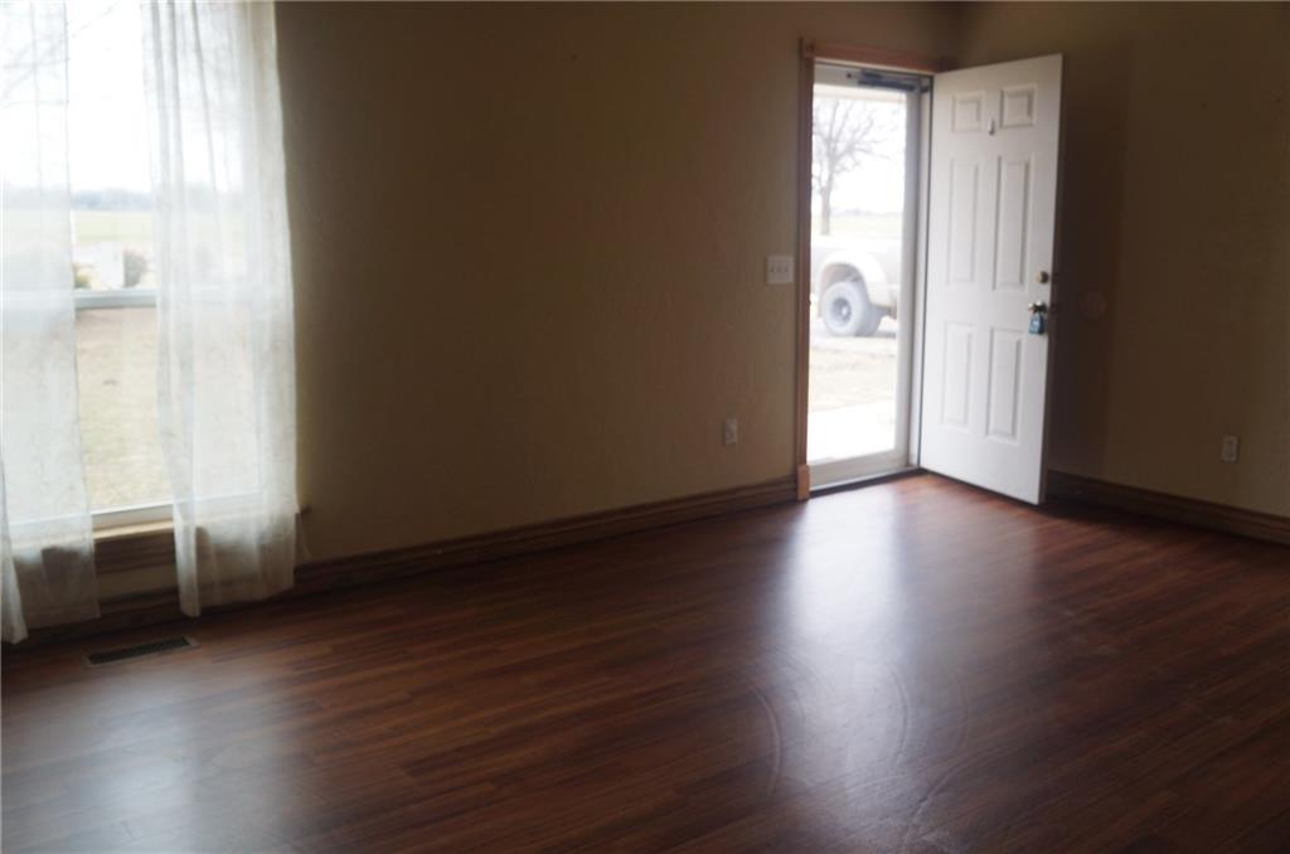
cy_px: 427
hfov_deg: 59.6
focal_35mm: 32
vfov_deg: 41.5
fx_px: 1126
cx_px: 645
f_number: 4
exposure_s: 1/60
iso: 200
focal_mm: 21
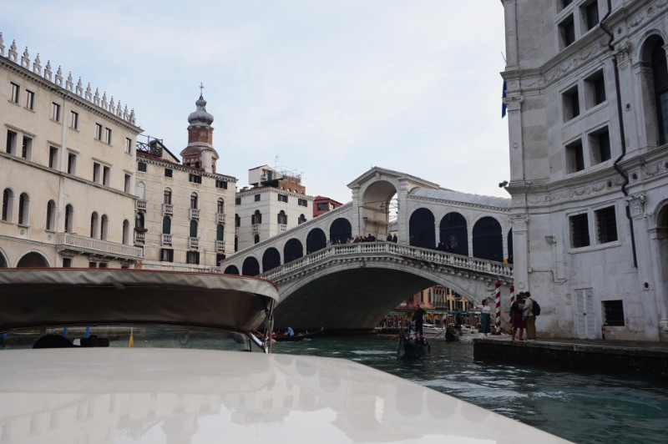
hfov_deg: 55.1
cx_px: 334
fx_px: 640
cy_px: 222
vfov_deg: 38.3
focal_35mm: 34
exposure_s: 1/80
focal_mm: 23
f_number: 7.1
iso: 100
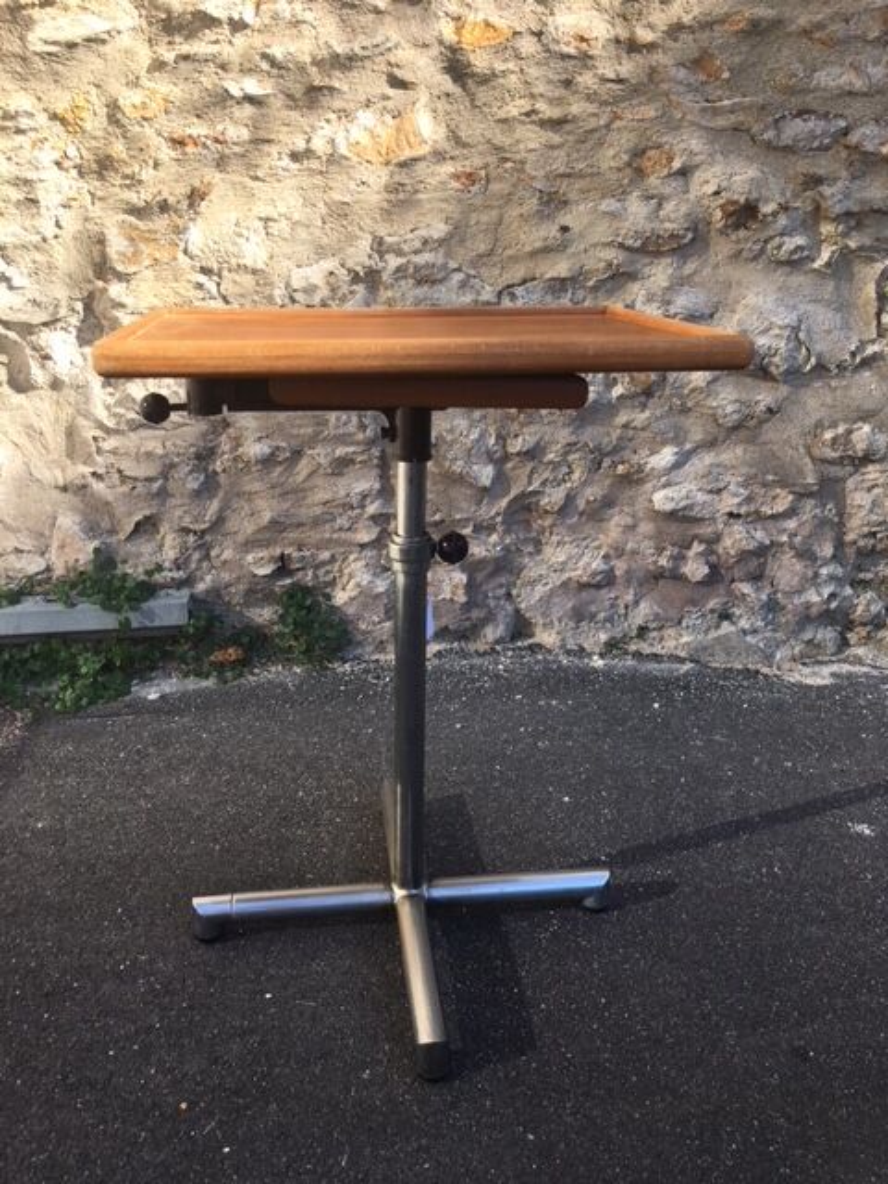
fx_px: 992
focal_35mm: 29
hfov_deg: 48.2
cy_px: 592
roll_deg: +2.2
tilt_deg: -17.2
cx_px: 444
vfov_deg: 61.7
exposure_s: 1/557
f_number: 2.2
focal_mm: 4.15
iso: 25
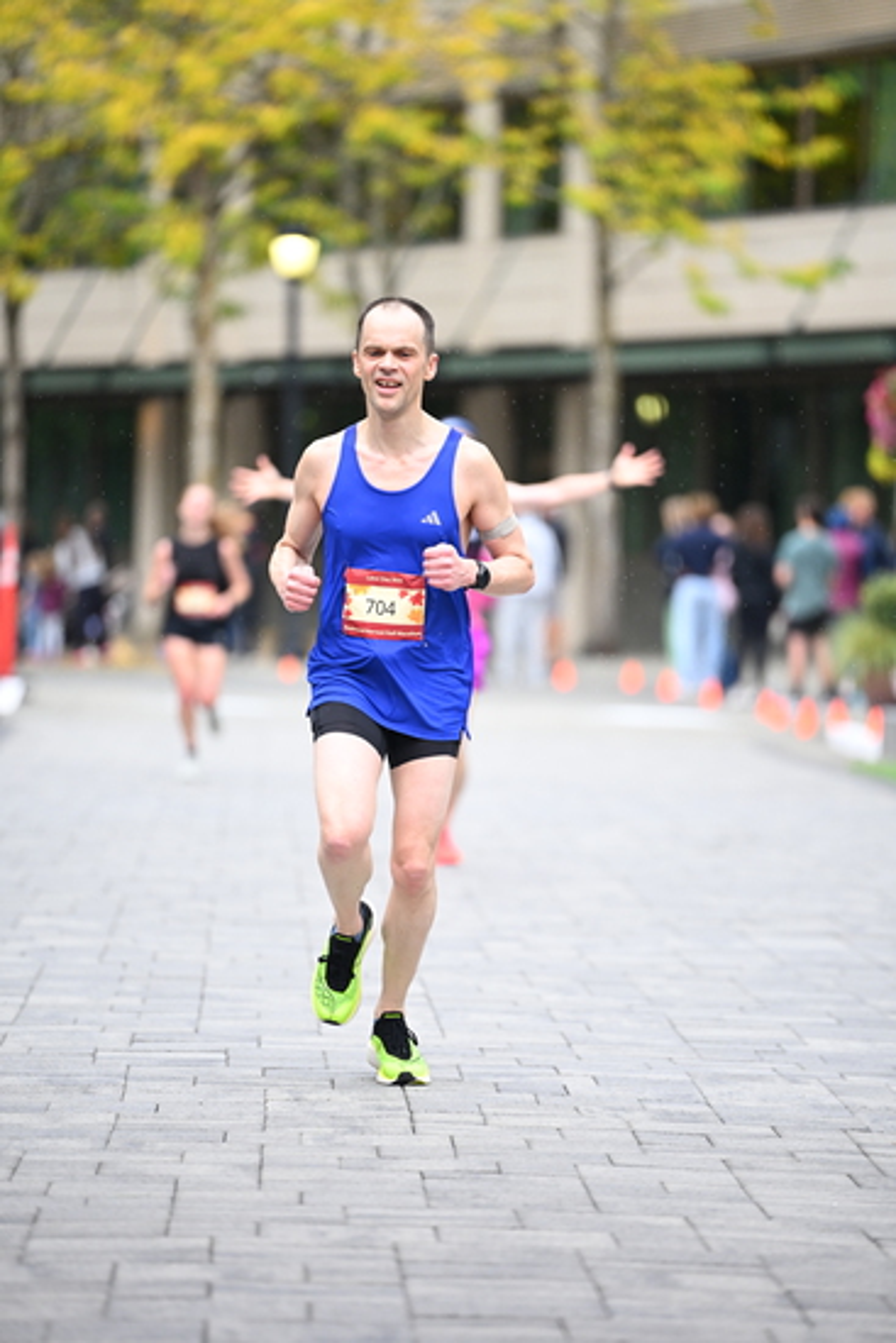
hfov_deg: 6.9
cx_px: 448
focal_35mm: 200
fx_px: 7461
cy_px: 672
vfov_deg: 10.3
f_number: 2.8
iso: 1250
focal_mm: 200
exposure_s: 1/1250
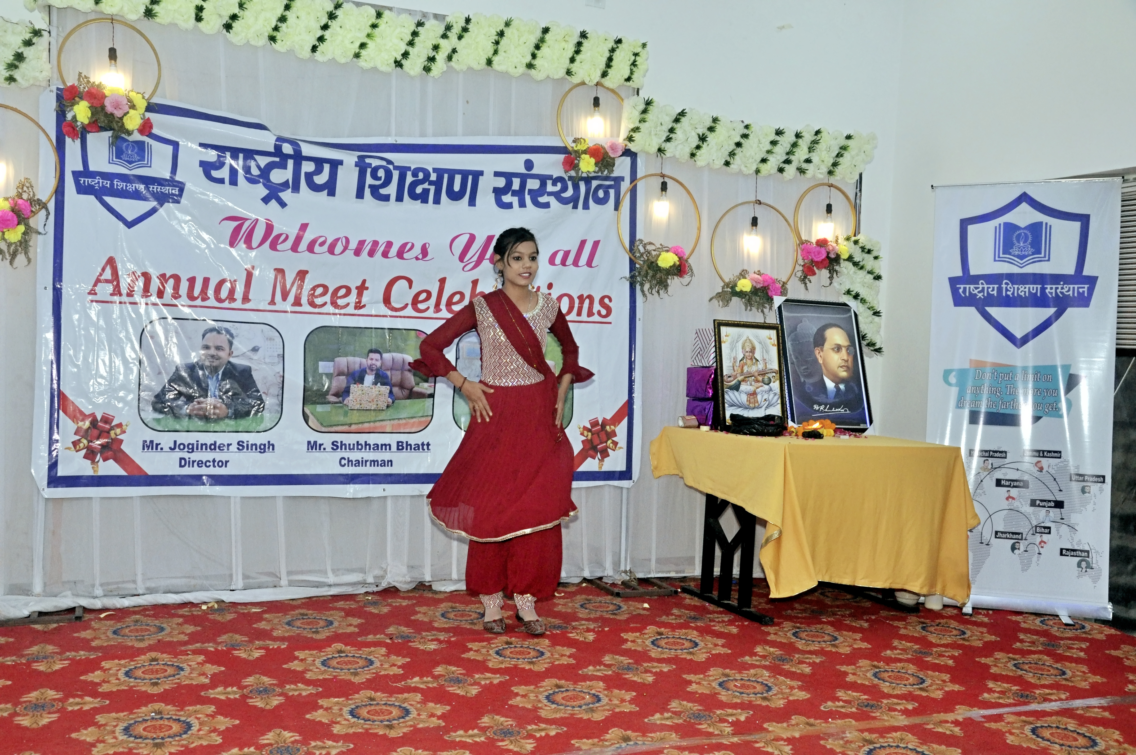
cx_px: 568
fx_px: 1135
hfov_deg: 53.2
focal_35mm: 36
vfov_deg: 36.8
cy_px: 378
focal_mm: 24
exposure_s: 1/125
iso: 800
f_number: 9
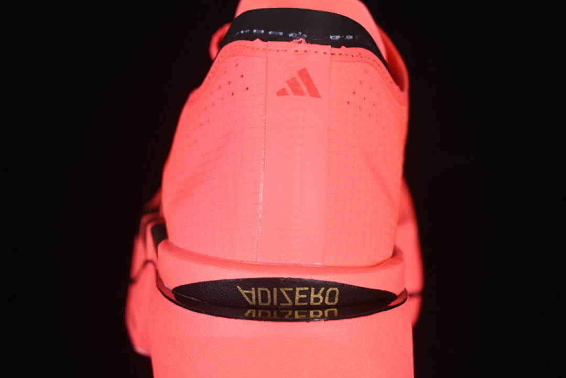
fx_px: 1179
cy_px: 189
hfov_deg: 27.0
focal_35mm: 75
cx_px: 283
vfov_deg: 18.2
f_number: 7.1
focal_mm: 50
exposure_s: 1/80
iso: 160
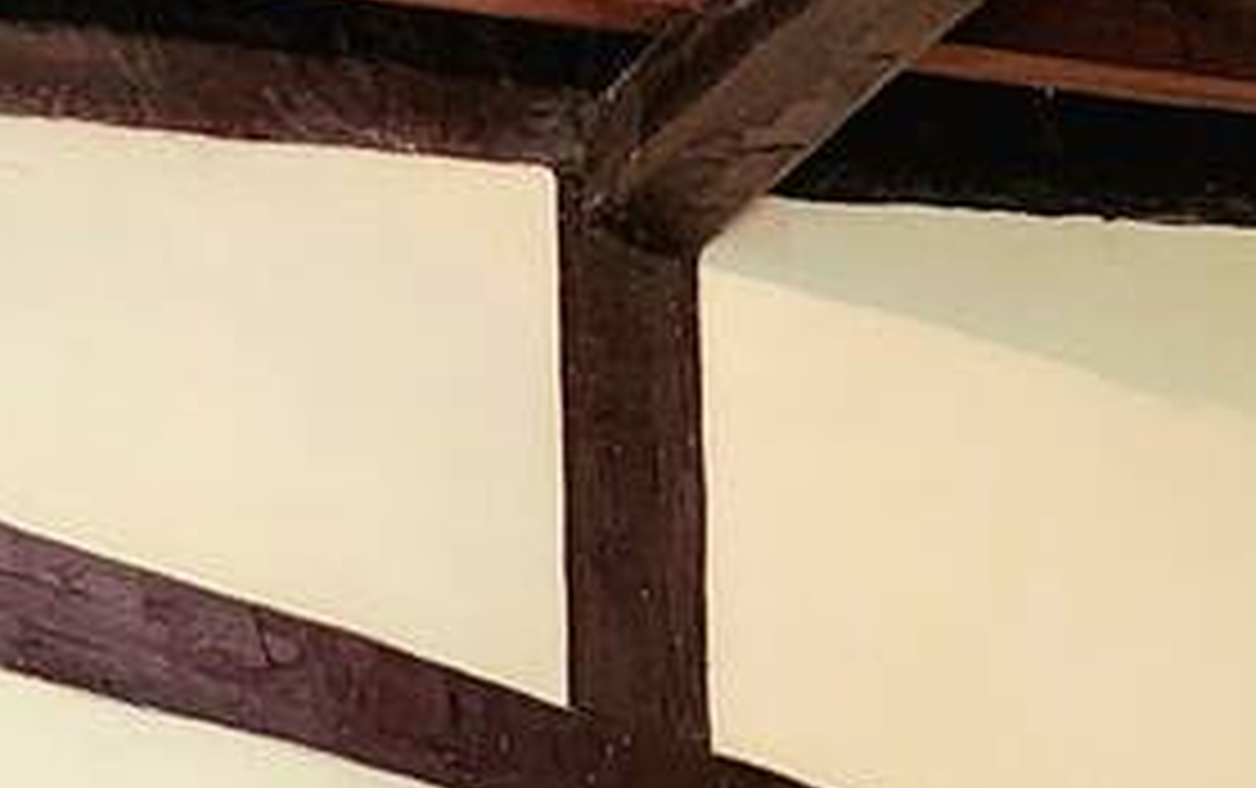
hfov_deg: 27.9
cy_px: 2157
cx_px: 1134
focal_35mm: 71
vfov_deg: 12.2
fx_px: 2433
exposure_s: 1/60.2
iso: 400
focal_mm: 2.2
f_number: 2.2
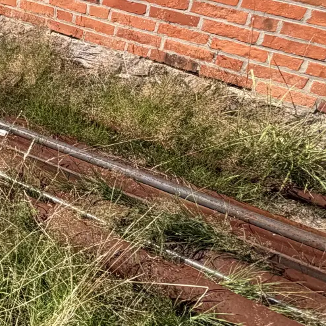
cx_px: -84
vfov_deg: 35.4
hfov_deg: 29.4
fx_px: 511
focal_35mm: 48
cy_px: 163
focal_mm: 2.22
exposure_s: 1/717
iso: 40
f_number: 2.2
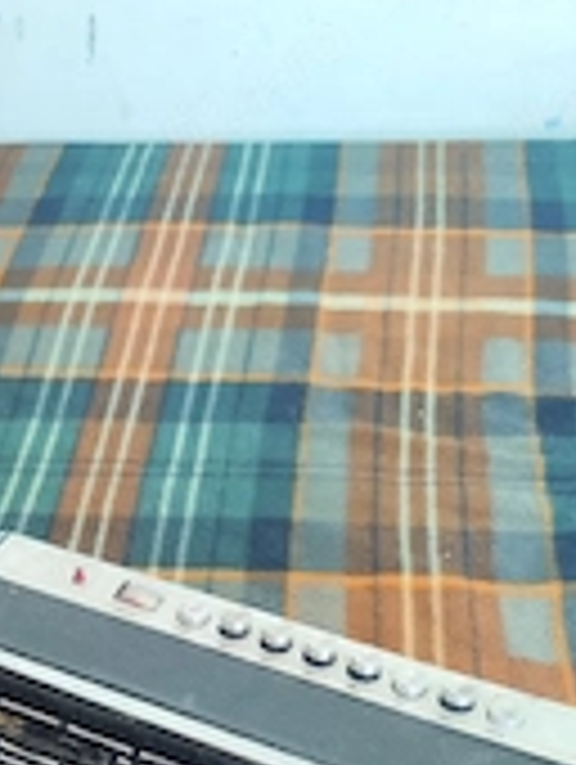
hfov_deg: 25.2
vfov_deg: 30.8
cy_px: 886
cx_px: -58
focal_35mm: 54
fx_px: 1195
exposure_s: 1/50
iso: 1209
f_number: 1.69
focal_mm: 7.01
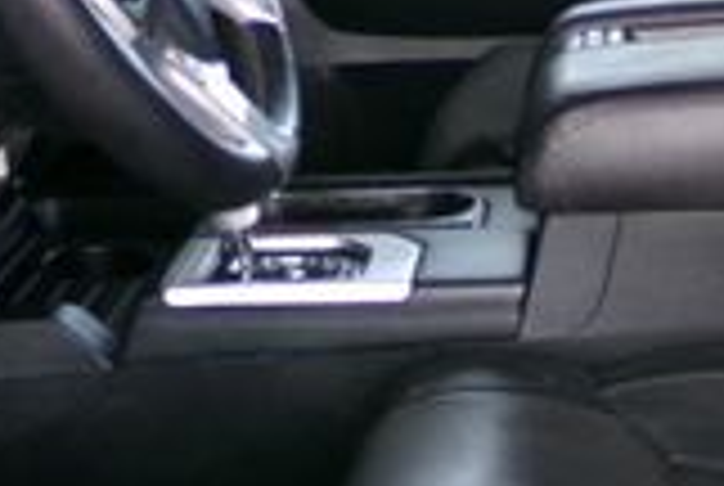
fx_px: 1995
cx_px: 544
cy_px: -54
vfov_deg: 13.6
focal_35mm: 99
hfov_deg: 20.4
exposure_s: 1/60
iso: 148
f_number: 3.7
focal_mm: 4.3
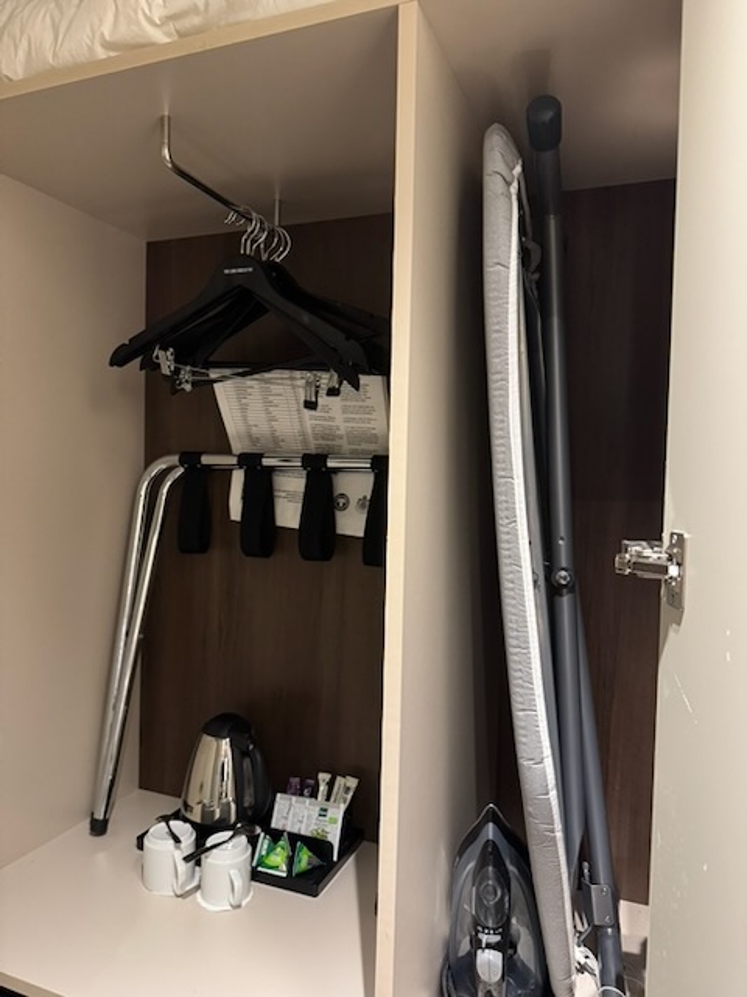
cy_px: 498
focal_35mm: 24
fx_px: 691
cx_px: 374
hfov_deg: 56.8
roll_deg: -0.8
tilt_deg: -1.7
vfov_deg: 71.6
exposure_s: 1/33
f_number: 1.78
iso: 640
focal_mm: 6.76
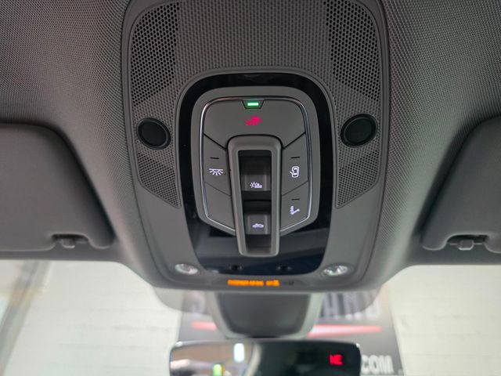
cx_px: 250
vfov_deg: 58.9
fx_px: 333
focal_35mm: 23
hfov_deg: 73.9
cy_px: 188
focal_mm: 6.3
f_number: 1.7
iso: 800
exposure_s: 1/120
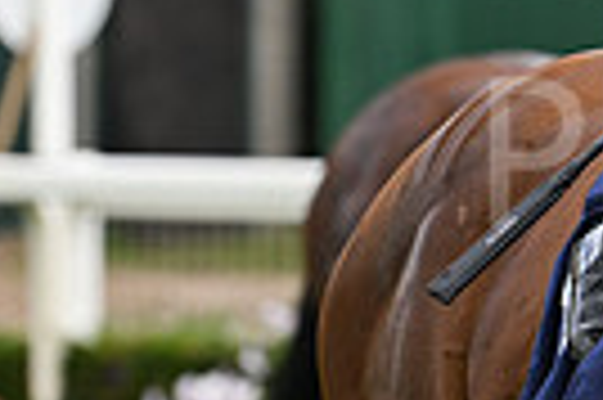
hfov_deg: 2.4
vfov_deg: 1.6
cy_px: -56
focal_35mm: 866
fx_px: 14488
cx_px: 1071
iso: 800
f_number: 5
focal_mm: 200
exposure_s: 1/2500
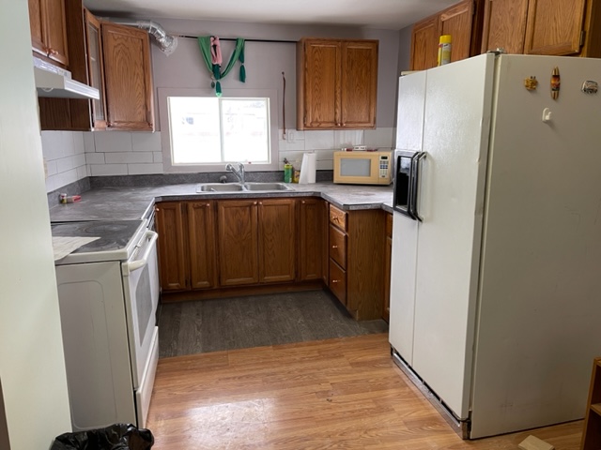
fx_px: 451
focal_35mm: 26
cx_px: 300
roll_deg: +0.2
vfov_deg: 53.1
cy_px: 225
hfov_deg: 67.3
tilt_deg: -13.0
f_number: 1.6
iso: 125
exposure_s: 1/60
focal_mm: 5.1
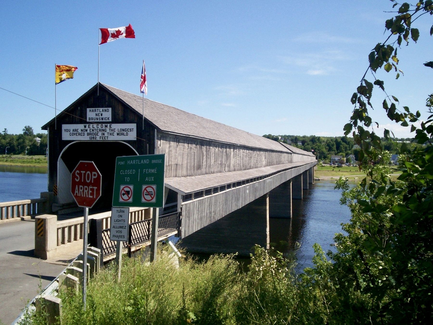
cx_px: 216
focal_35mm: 36
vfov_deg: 39.7
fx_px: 450
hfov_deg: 51.4
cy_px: 162
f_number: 4.5
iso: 100
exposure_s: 1/554
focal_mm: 5.9
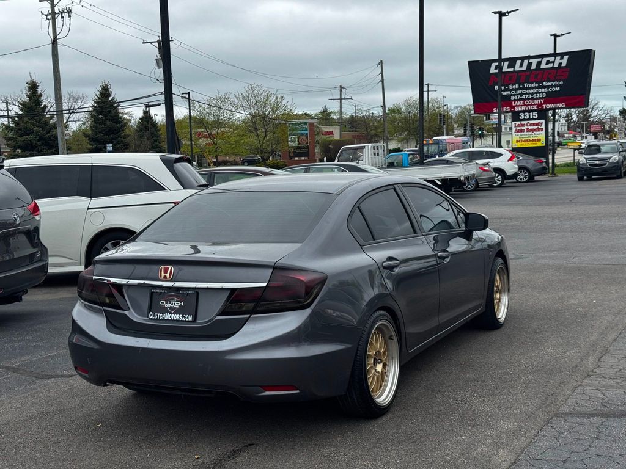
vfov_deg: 30.3
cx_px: 313
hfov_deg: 39.7
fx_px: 868
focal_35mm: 48
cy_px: 234
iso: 64
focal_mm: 6.76
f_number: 1.78
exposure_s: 1/1152
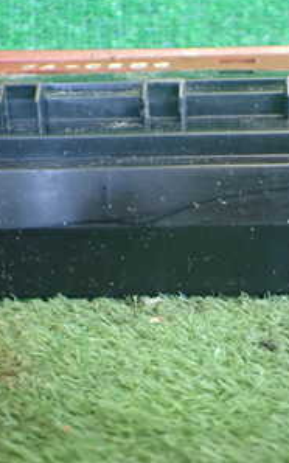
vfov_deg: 31.9
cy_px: 179
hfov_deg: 20.1
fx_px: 807
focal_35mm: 64
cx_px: 232
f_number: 2.3
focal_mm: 5.4
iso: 800
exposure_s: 1/60
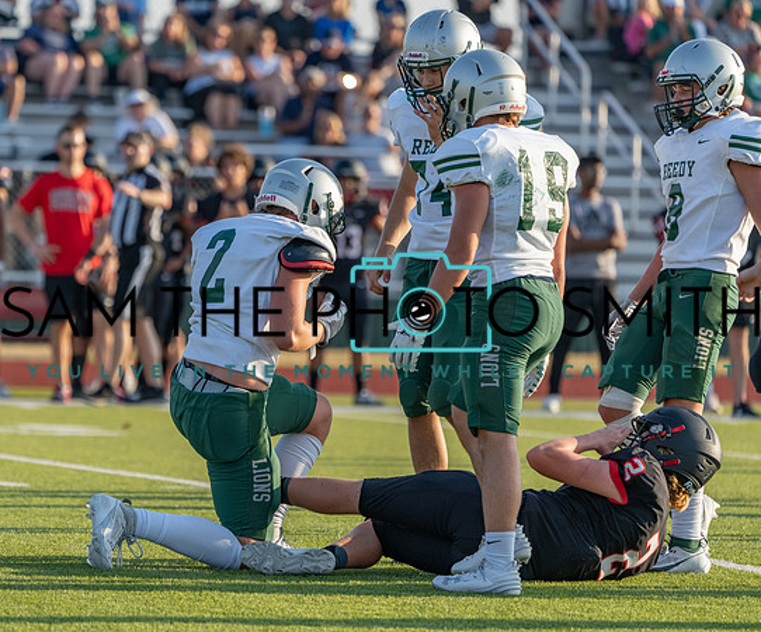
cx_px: 287
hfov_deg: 5.4
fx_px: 8059
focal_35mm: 353
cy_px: 316
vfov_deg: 4.5
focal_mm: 306
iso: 500
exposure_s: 1/1250
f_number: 5.6
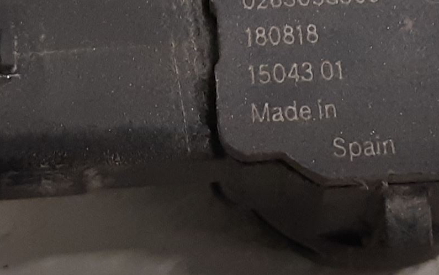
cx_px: 215
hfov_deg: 29.0
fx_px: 850
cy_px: 35
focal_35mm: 71
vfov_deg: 18.1
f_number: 1.7
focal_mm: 3.93
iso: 200
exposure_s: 1/50
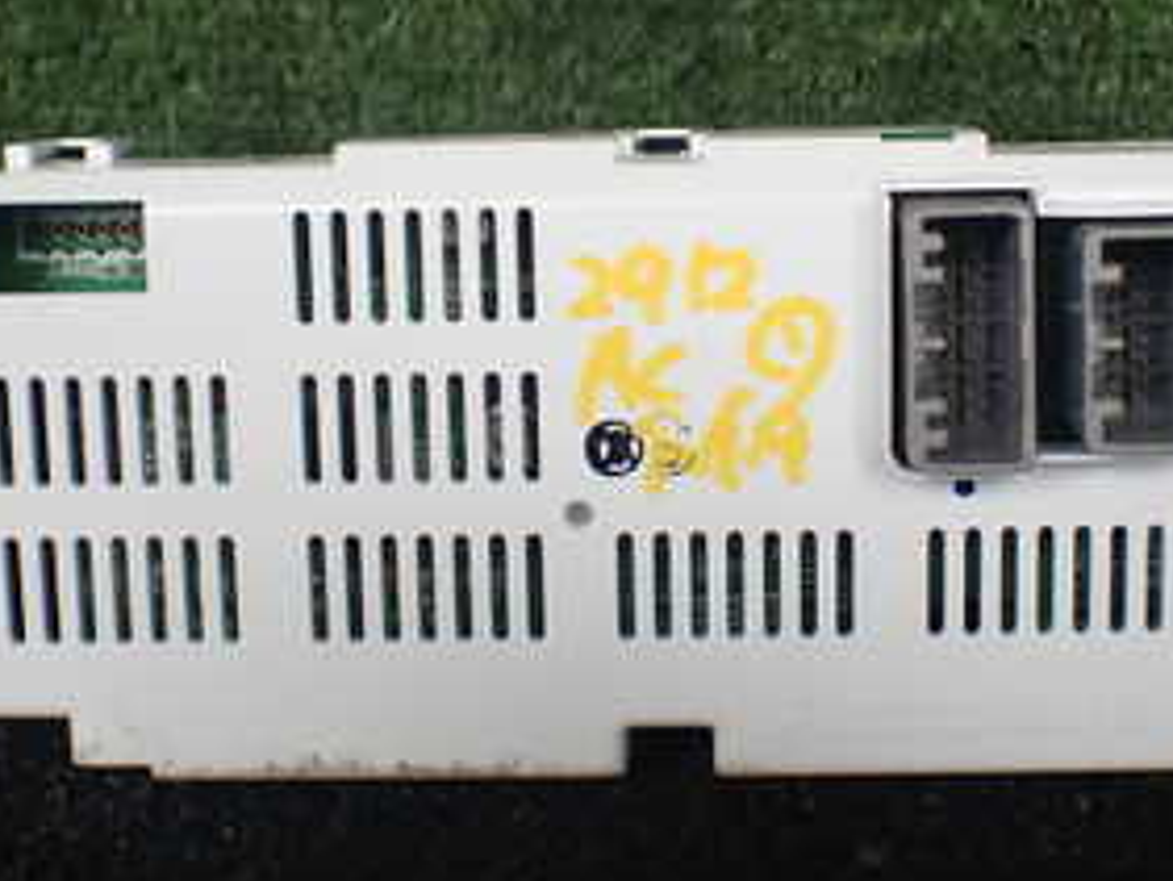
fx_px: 2170
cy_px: 330
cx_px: 664
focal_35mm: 64
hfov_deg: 30.2
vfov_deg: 22.9
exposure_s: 1/200
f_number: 2.3
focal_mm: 5.4
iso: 100
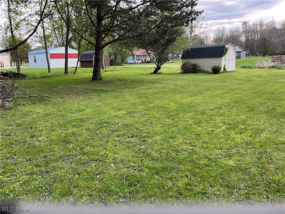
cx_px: 142
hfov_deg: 61.7
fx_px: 239
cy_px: 107
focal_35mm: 29
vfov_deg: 48.2
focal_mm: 3
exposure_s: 1/194
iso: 25
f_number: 1.8
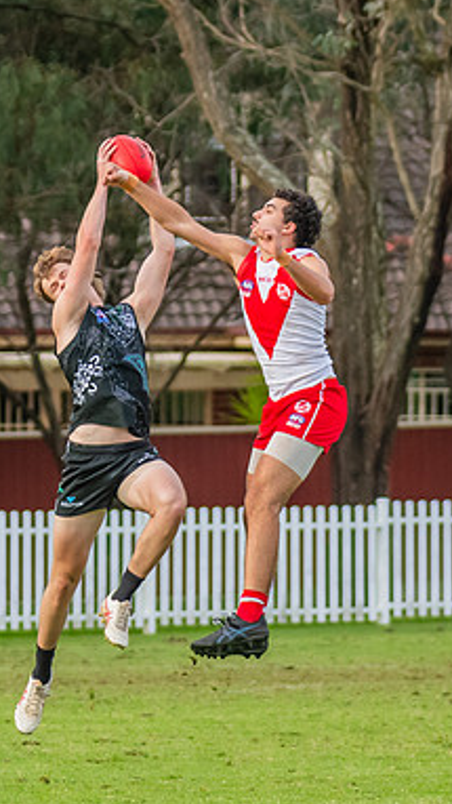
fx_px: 11927
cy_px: 371
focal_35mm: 560
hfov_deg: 2.2
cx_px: 138
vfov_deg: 3.9
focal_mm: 170
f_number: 4.5
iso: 800
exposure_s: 1/1600
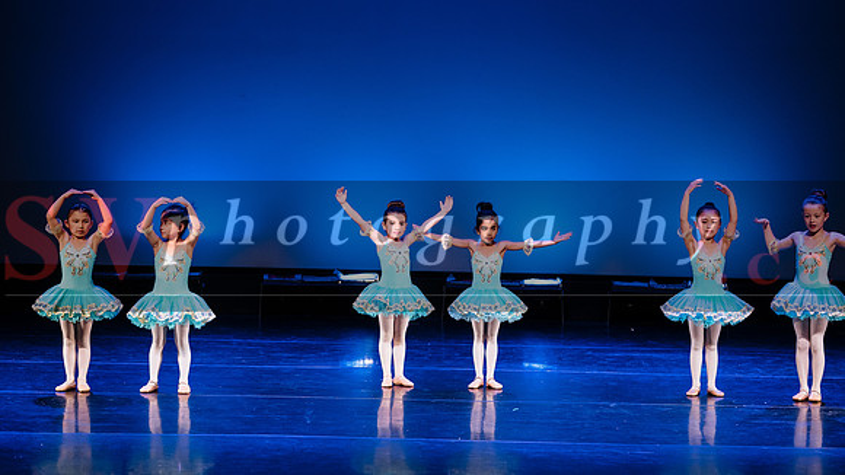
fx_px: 2534
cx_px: 422
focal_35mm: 113
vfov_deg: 10.7
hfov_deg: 18.9
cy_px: 238
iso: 1250
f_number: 2.8
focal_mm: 108
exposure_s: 1/500
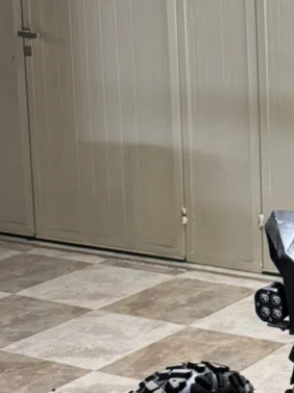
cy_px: 108
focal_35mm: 87
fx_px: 987
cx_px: 495
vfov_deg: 22.4
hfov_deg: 15.1
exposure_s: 1/60
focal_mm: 6.76
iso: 640
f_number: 1.78
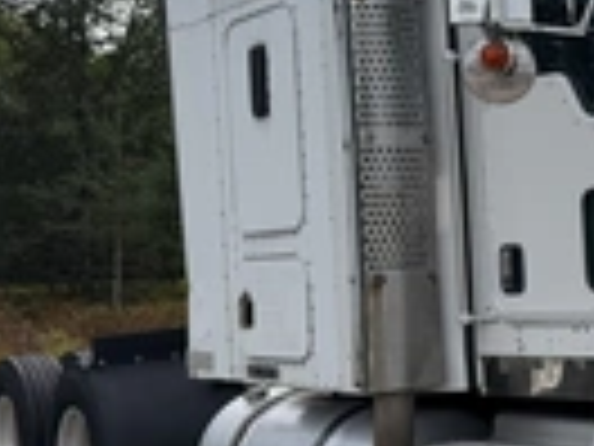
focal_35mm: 73
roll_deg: +1.1
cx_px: 837
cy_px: 248
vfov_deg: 20.2
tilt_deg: +0.9
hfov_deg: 22.8
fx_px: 1253
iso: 100
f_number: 1.78
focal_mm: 6.76
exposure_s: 1/8130
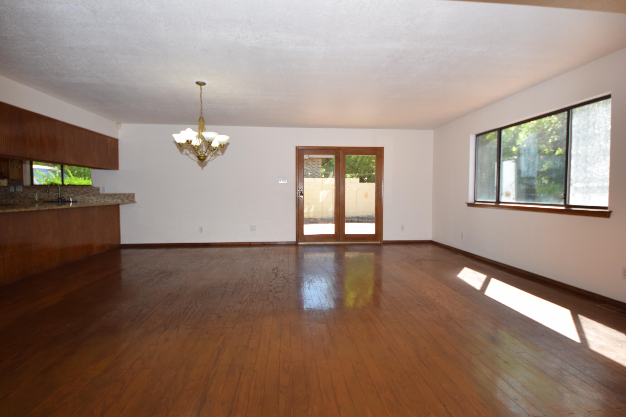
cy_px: 208
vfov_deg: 67.4
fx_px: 313
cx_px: 313
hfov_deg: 90.0
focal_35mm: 18
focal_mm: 12
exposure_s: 1/125
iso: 160
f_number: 5.6
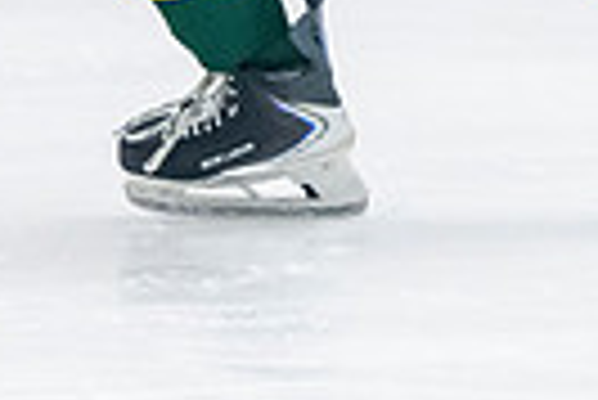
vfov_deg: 1.4
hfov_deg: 2.1
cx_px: 446
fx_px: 16097
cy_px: -372
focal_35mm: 968
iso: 2500
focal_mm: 125
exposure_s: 1/640
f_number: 3.2
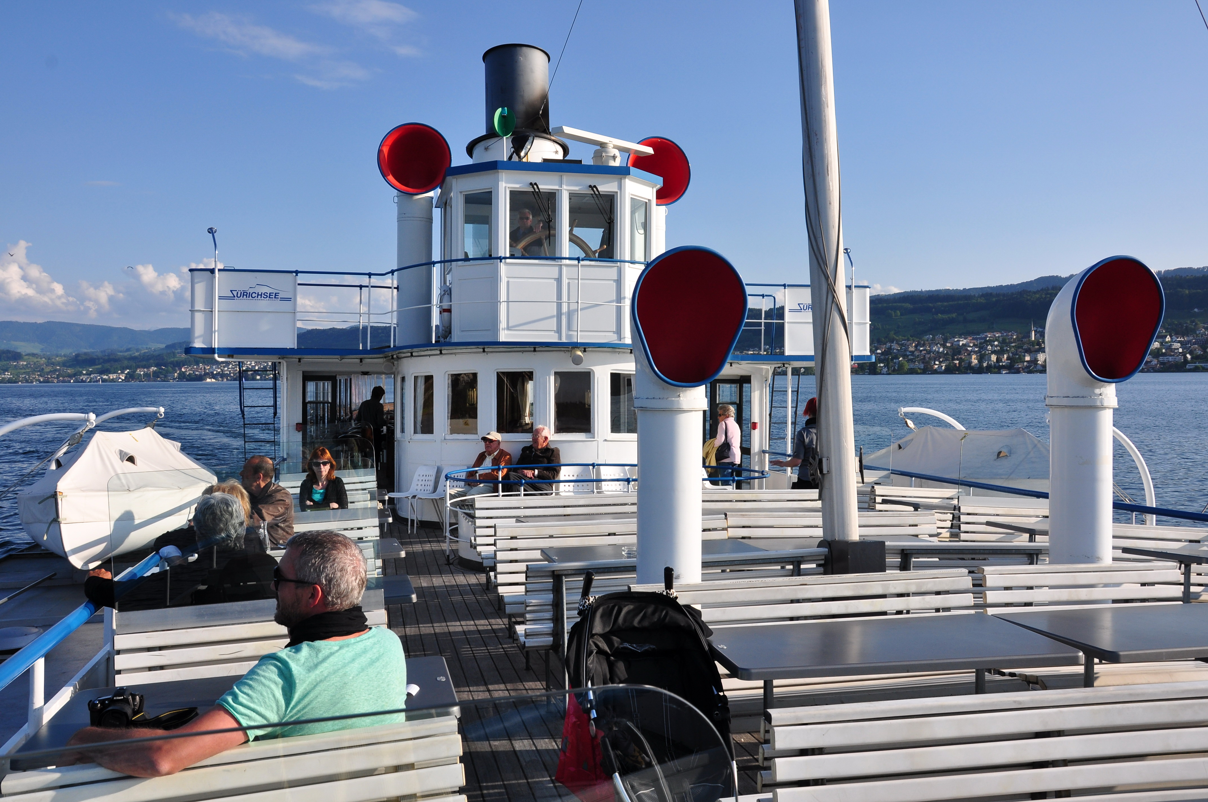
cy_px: 401
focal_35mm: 33
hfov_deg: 57.3
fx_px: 1106
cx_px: 604
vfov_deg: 39.9
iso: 200
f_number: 11
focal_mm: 22
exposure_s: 1/320
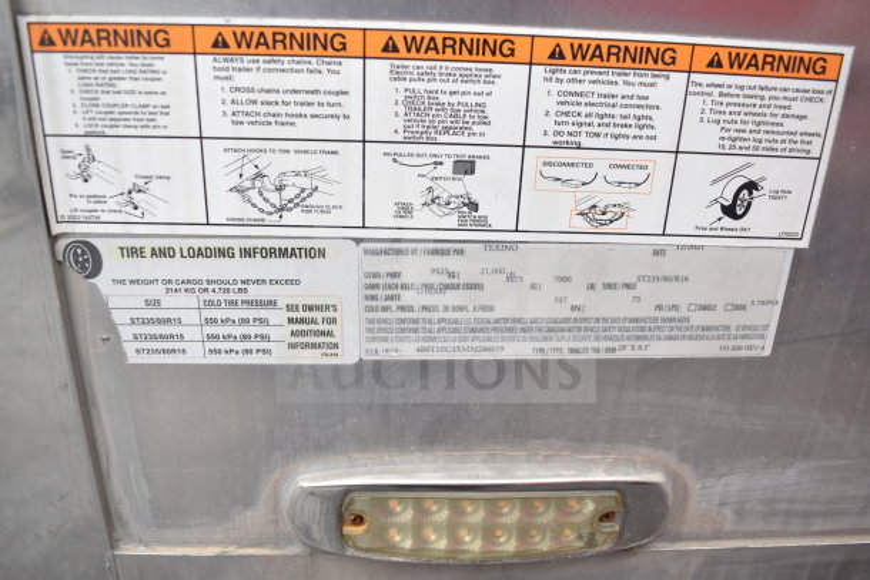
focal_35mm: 32
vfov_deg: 41.7
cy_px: 290
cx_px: 435
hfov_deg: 59.5
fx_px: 761
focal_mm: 21
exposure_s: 1/80
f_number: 4.5
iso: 100
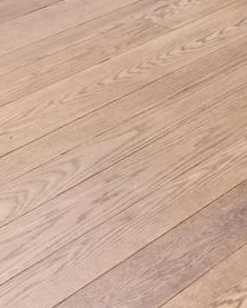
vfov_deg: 14.7
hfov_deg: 13.3
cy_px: -377
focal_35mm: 97
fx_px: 885
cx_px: 521
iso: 400
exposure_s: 1/4
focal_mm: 14
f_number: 7.1
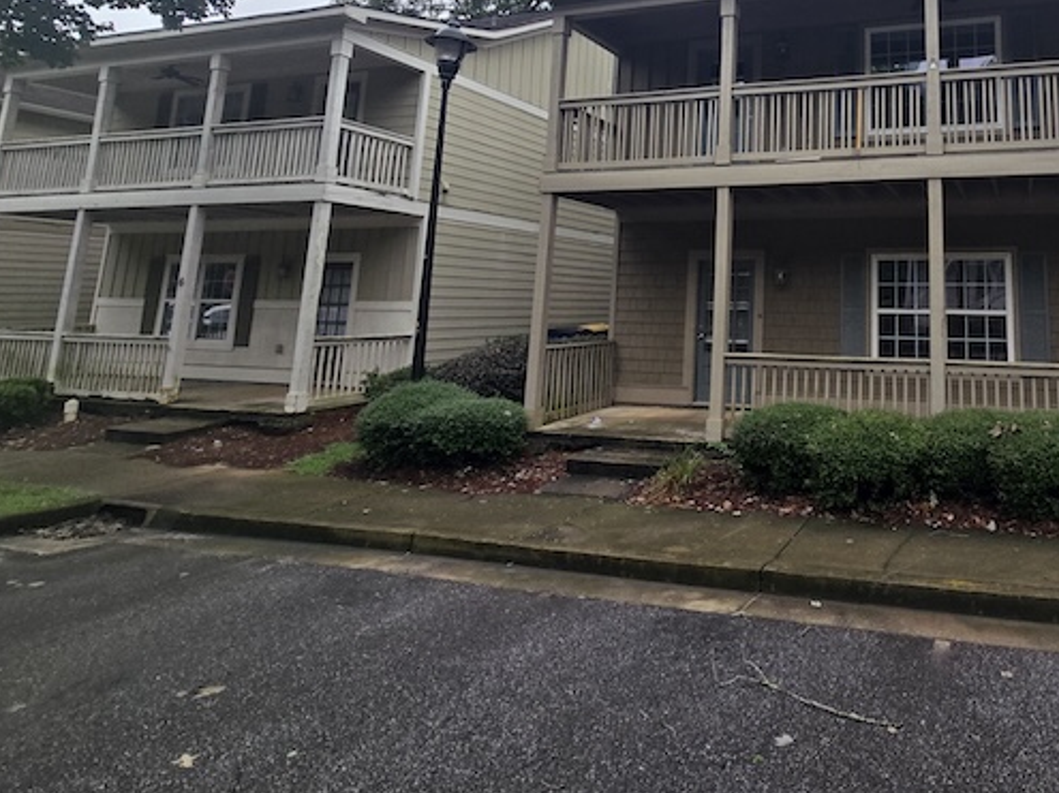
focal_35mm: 21
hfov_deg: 71.9
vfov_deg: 59.9
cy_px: 195
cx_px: 830
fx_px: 642
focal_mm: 2.2
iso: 50
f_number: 2.2
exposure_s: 1/1019
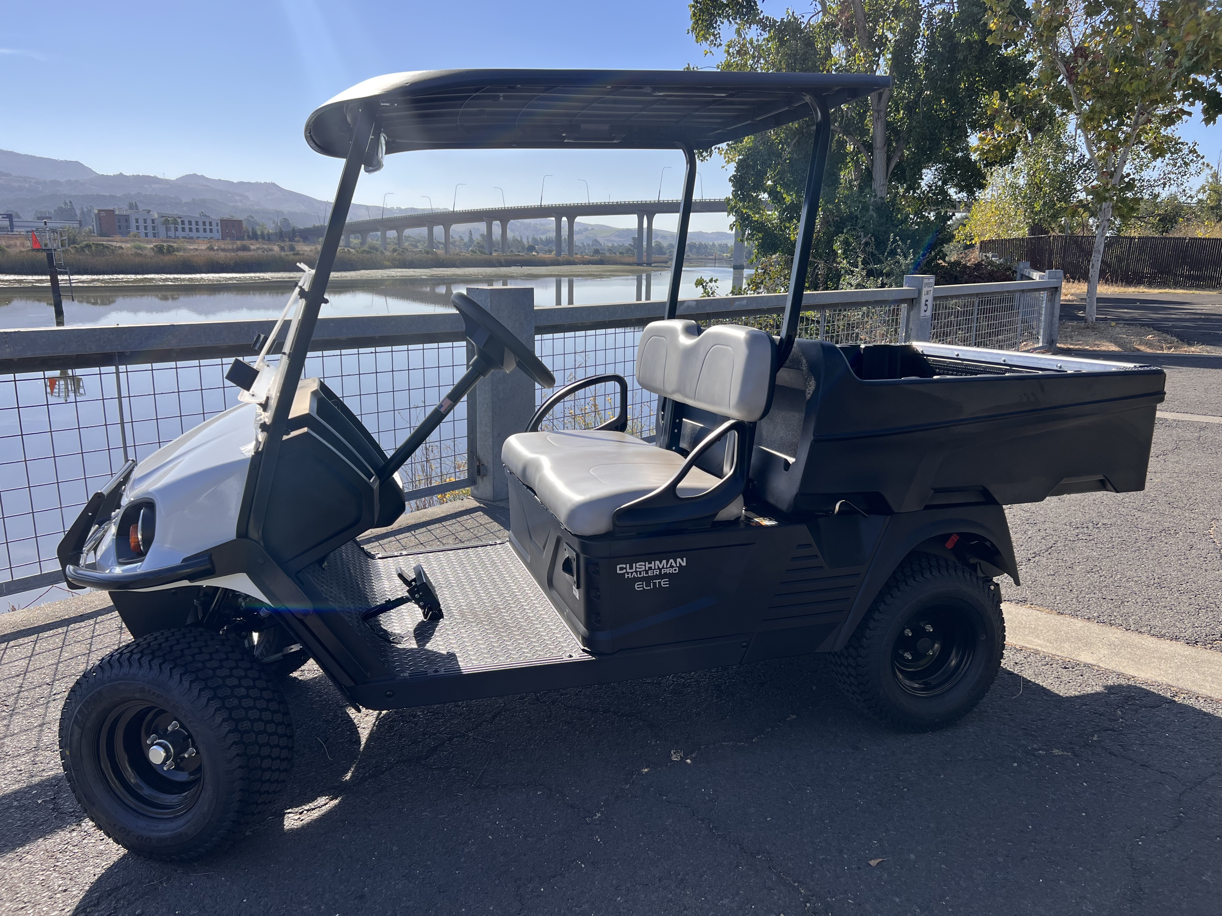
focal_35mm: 26
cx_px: 611
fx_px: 918
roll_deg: -1.0
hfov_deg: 67.3
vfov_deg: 53.1
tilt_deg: -13.6
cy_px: 458
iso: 50
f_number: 1.5
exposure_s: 1/2299
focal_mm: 5.7
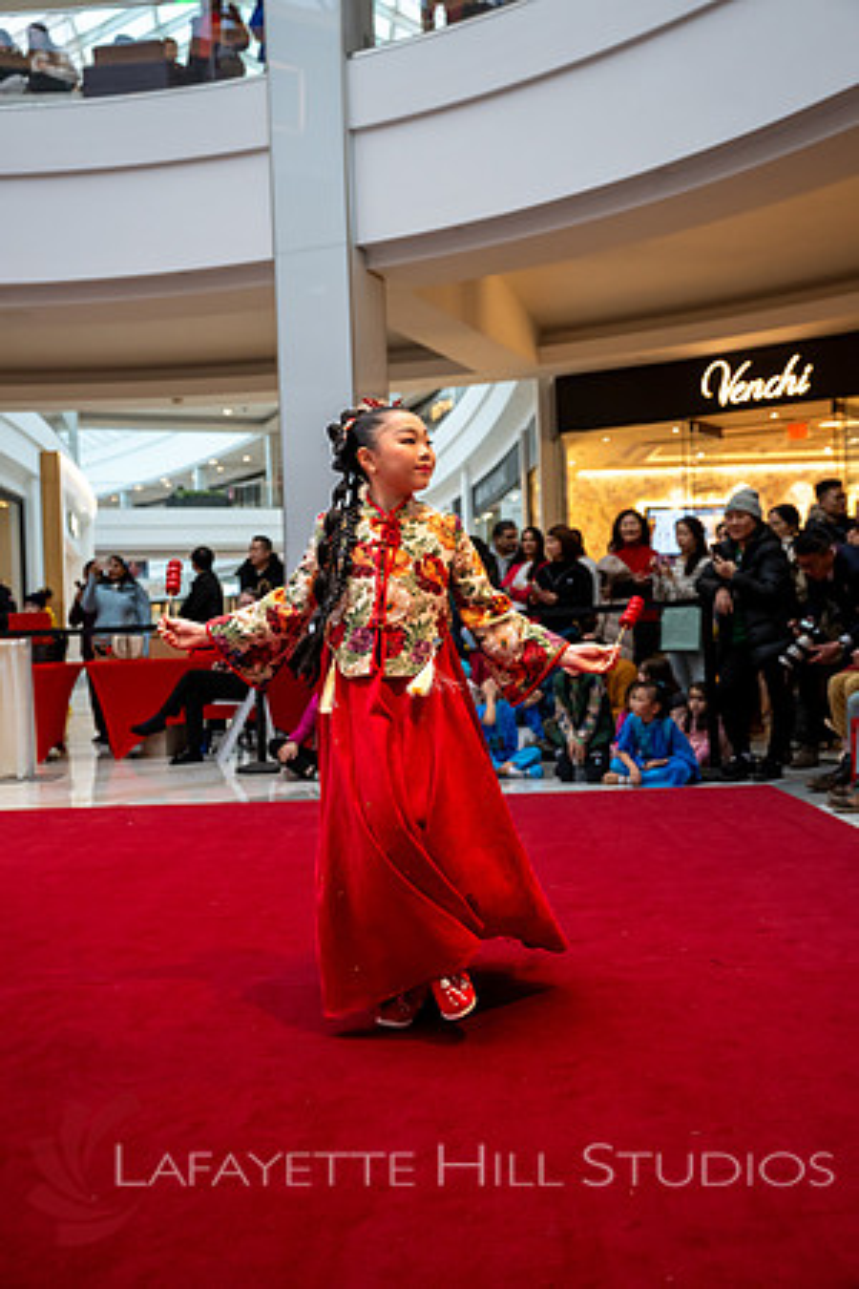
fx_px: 1288
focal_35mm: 36
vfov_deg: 53.1
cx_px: 430
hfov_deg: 36.9
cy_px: 644
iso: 2000
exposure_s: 1/500
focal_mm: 36
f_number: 4
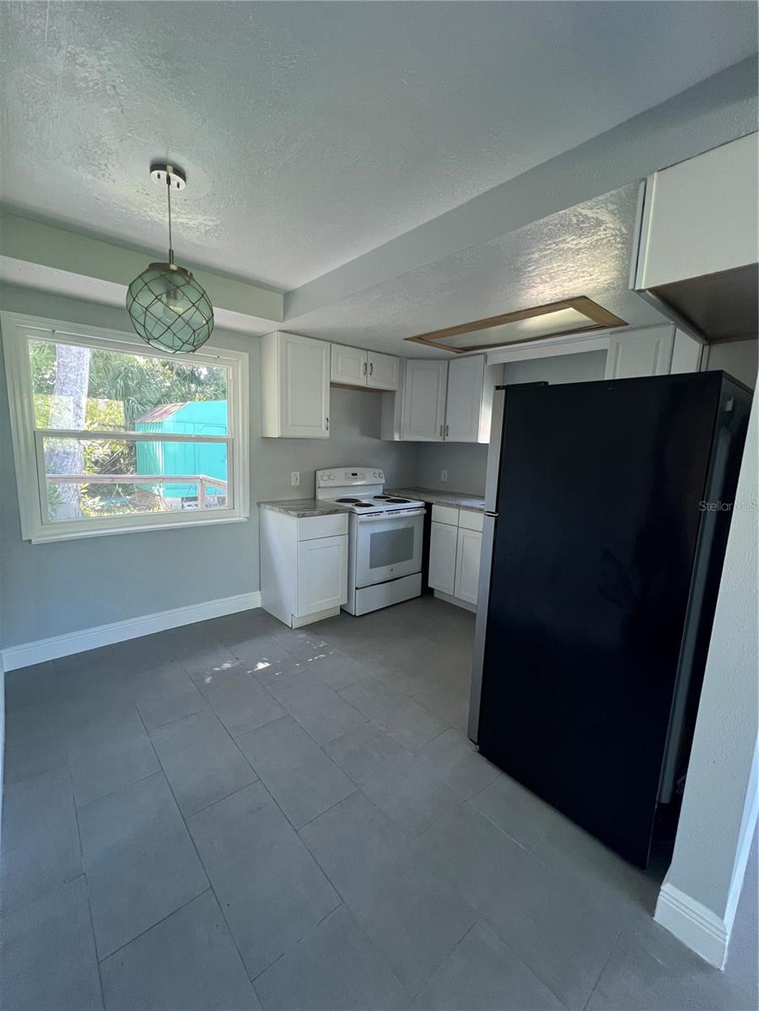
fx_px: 380
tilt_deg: -8.2
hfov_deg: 89.9
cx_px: 380
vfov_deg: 106.2
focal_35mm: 13
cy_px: 506
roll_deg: -2.0
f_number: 1.8
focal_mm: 1.57
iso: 250
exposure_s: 1/64
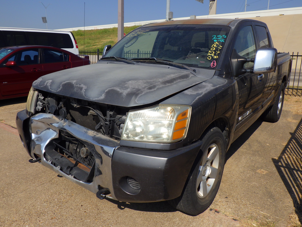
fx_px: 244
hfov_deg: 63.4
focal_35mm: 28
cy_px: 114
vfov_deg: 49.7
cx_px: 151
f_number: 4.2
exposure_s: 1/1500
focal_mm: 5
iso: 125
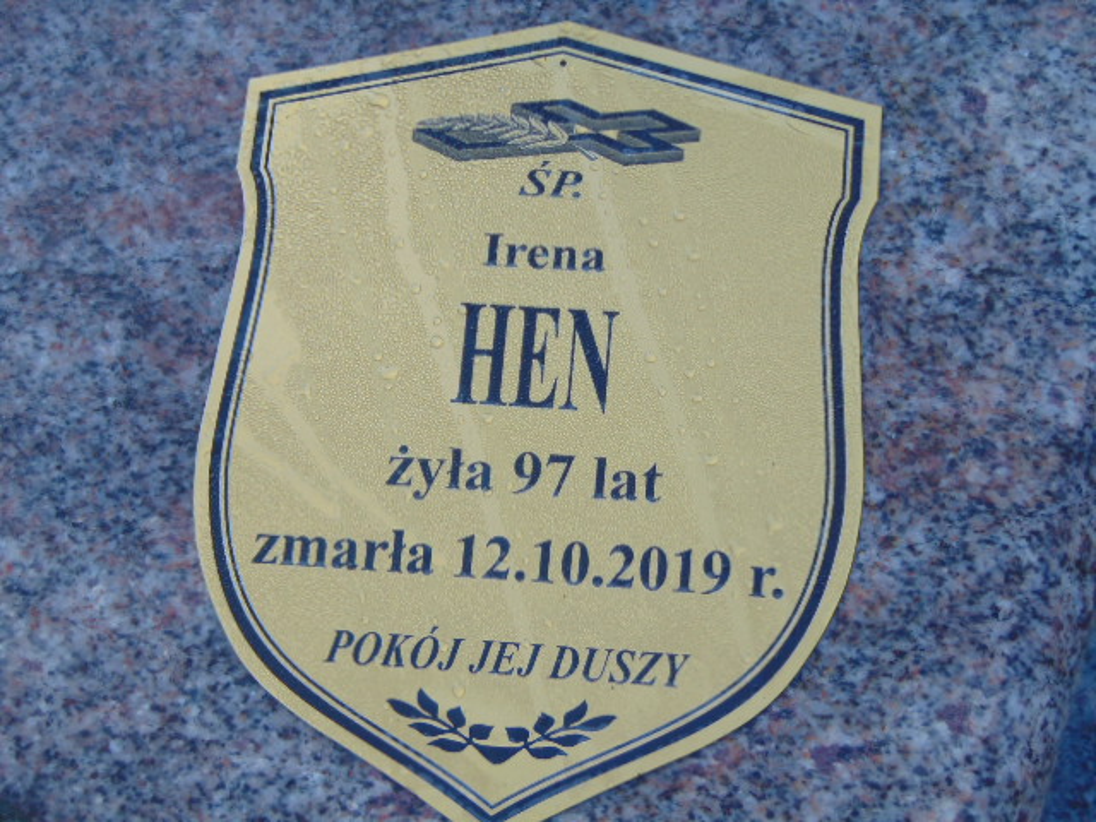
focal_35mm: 71
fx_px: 2248
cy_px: 411
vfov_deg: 20.7
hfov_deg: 27.4
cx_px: 548
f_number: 3.7
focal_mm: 12.8
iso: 80
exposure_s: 1/160
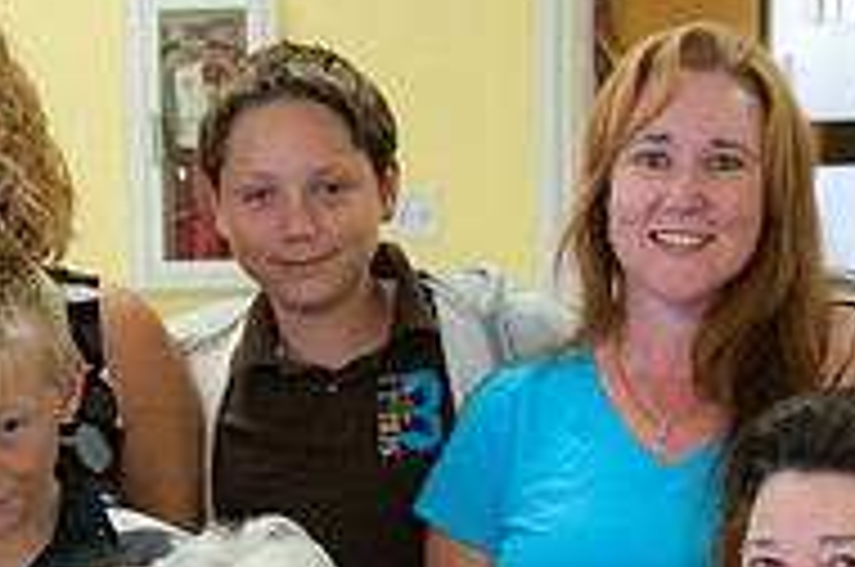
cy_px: 614
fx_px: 3912
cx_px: 243
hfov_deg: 12.4
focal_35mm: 165
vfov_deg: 8.2
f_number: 5
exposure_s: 1/30
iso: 640
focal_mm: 36
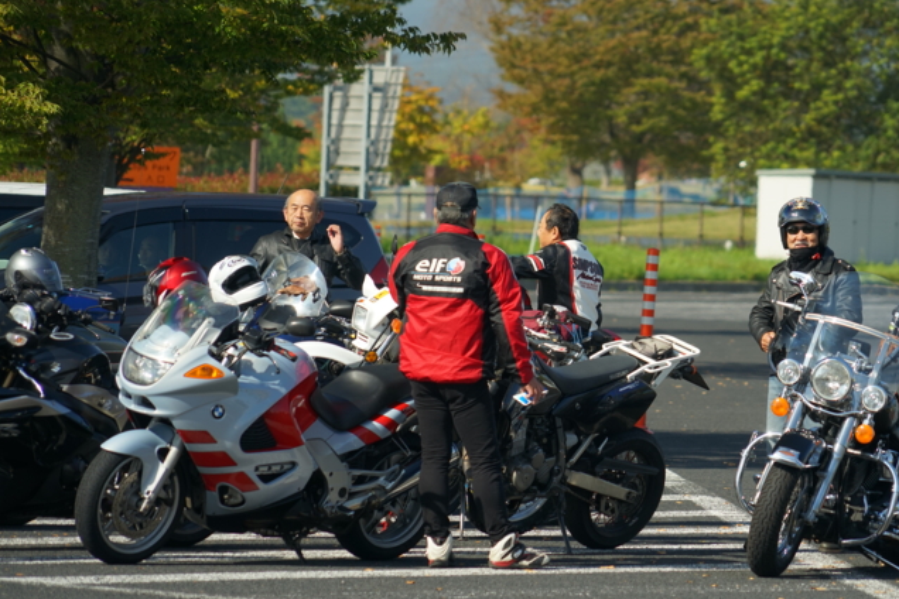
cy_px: 301
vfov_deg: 4.6
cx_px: 564
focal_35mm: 302
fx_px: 7541
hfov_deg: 6.8
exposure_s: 1/250
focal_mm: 240
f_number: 6.3
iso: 160
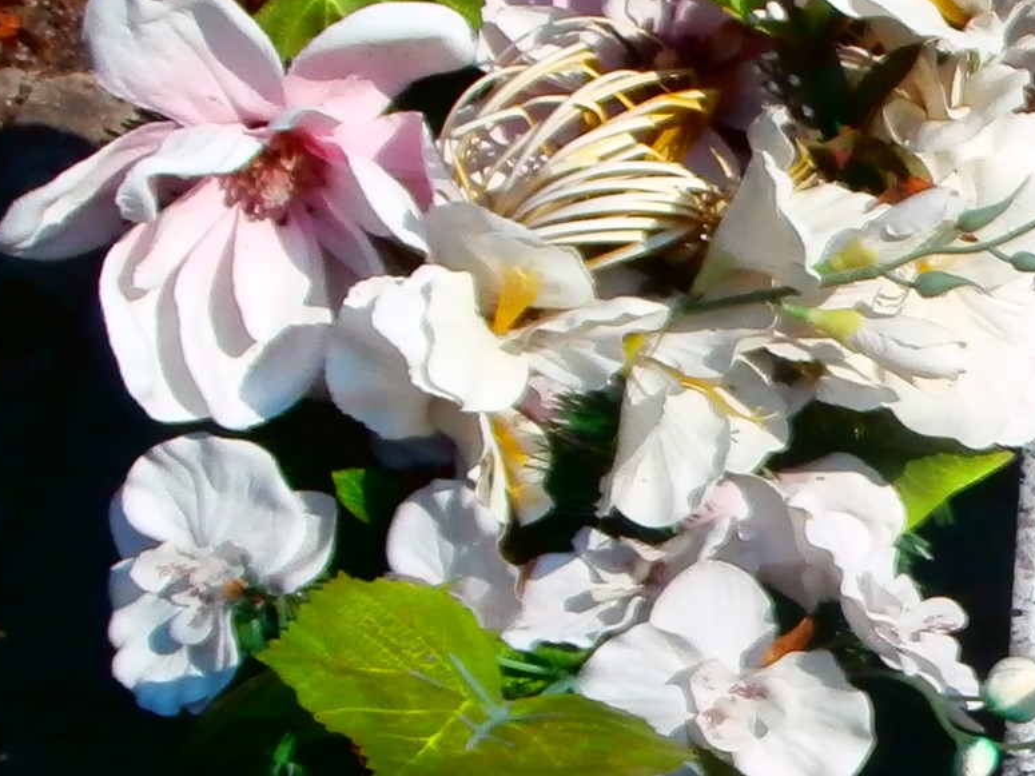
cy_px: 705
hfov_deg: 15.0
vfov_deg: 12.7
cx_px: 1810
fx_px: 3468
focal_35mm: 116
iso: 100
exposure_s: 1/1250
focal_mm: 5.36
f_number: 3.5
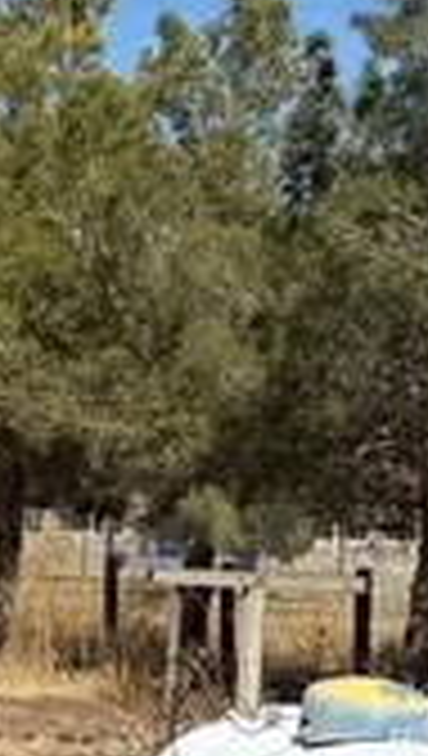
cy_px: 468
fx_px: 3195
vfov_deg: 13.5
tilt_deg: +1.0
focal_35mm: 159
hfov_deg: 6.0
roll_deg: -1.4
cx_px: -1469
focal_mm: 6.76
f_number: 1.78
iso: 80
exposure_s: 1/6173
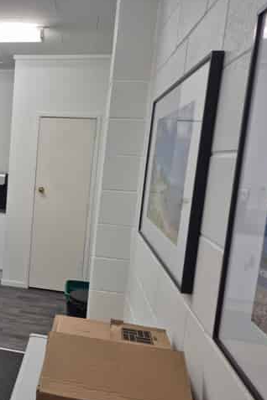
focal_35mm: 33
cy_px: 203
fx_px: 367
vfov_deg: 57.2
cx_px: 3
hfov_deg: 36.2
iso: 32
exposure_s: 1/100
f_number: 1.8
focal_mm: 5.4
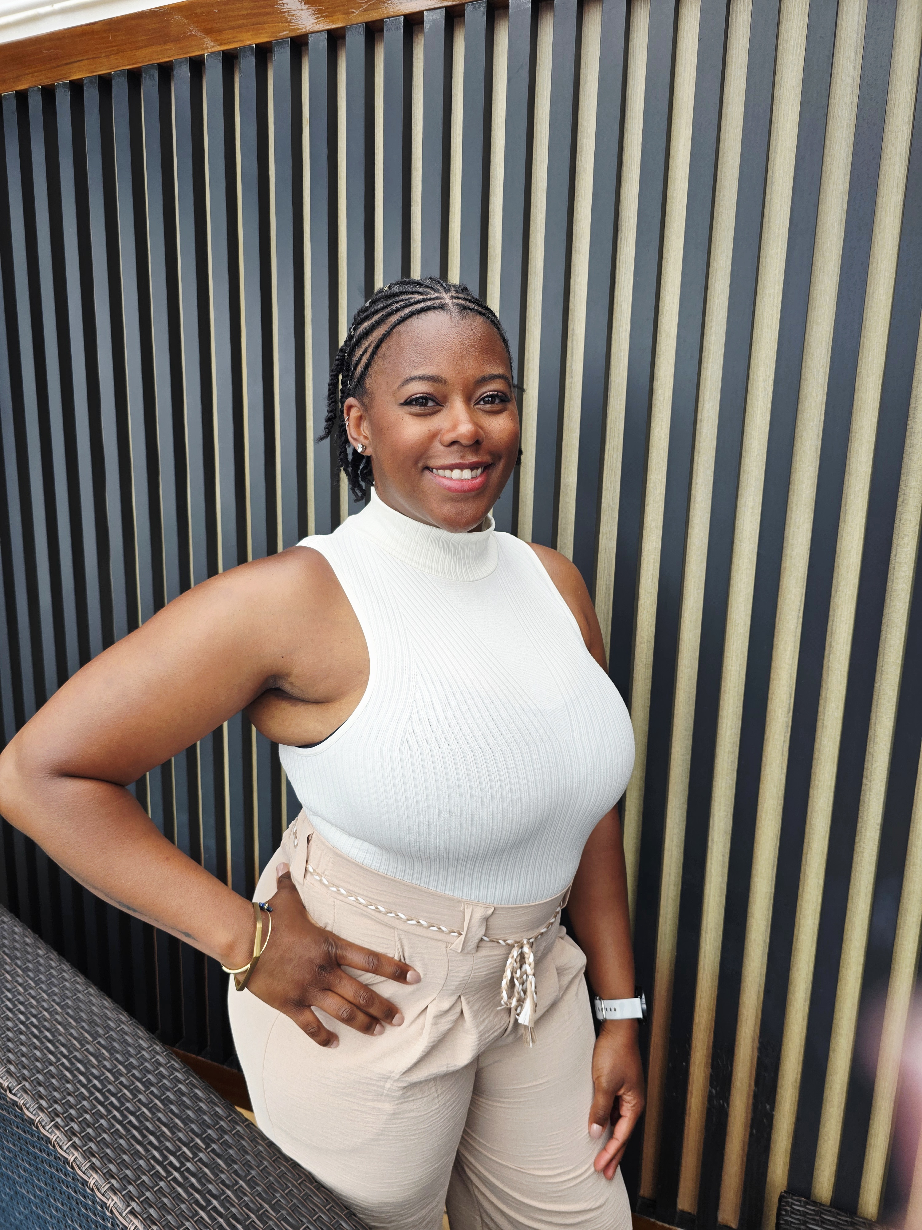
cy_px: 615
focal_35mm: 23
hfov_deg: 58.9
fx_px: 817
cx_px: 461
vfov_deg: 73.9
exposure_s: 1/182
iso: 20
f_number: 1.7
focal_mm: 6.3
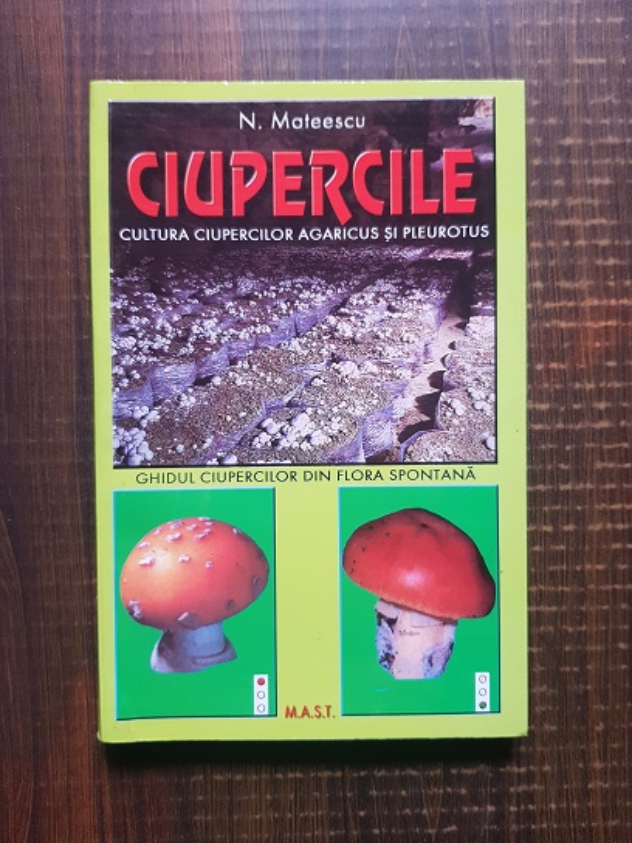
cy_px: 422
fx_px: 633
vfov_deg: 67.3
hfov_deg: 53.1
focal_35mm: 26
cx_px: 316
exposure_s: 1/14
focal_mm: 4.3
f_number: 1.7
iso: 200
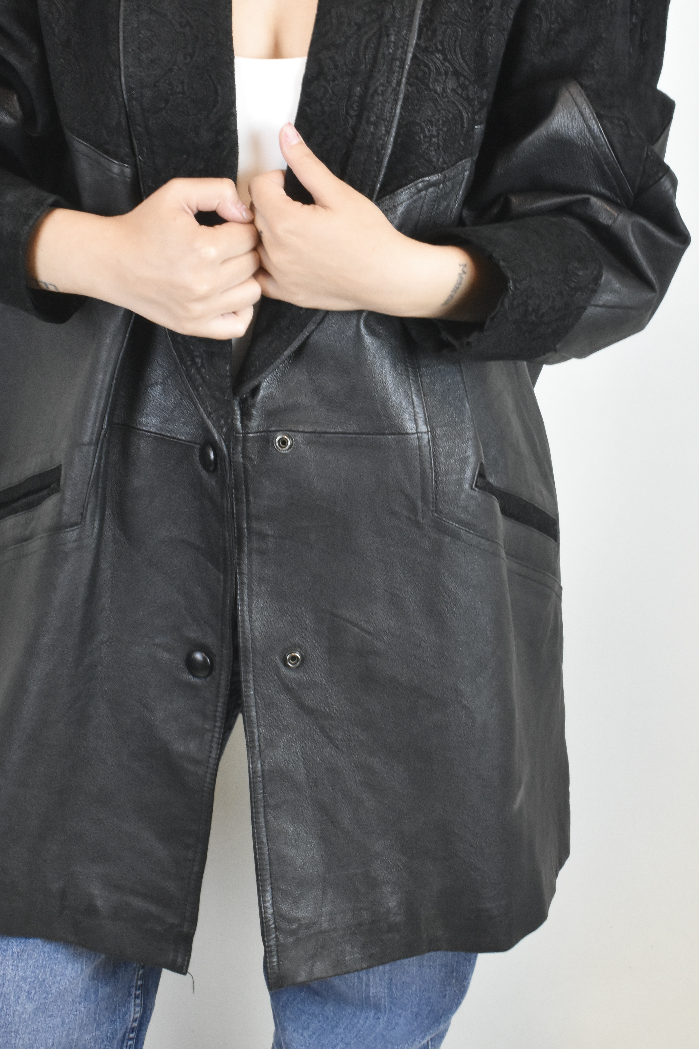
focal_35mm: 67
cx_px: 255
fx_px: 1951
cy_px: 344
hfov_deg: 20.3
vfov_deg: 29.9
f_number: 18
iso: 1600
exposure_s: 1/25
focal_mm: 32
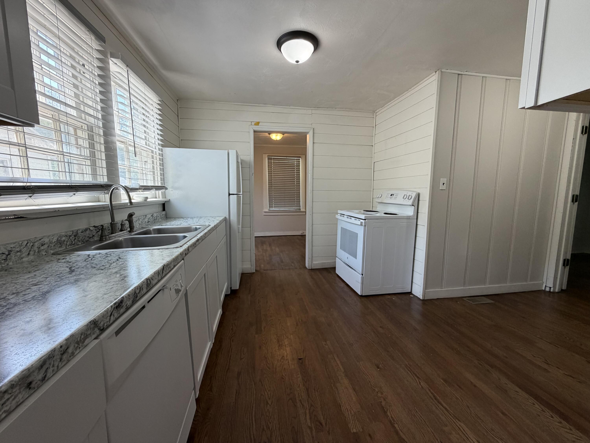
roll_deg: -1.0
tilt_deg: -6.4
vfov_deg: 85.7
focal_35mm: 14
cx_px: 295
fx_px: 239
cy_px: 222
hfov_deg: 102.1
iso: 160
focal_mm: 2.22
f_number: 2.2
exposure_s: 1/120
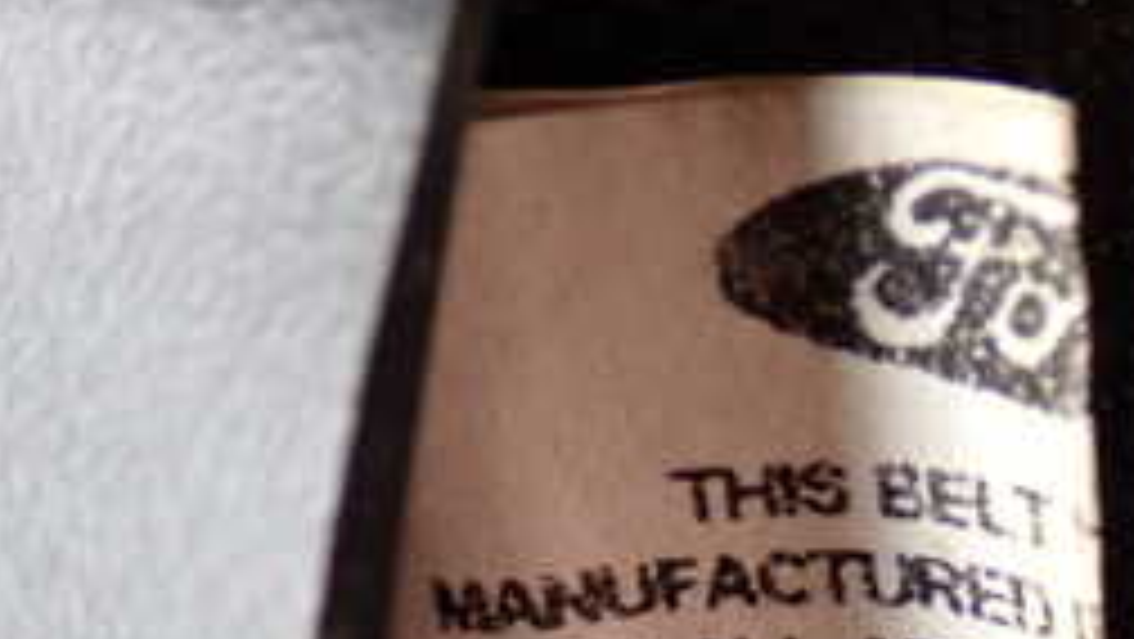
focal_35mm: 122
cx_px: 608
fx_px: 3670
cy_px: 666
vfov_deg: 9.9
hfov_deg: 17.6
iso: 320
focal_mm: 8.4
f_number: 3.1
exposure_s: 1/50
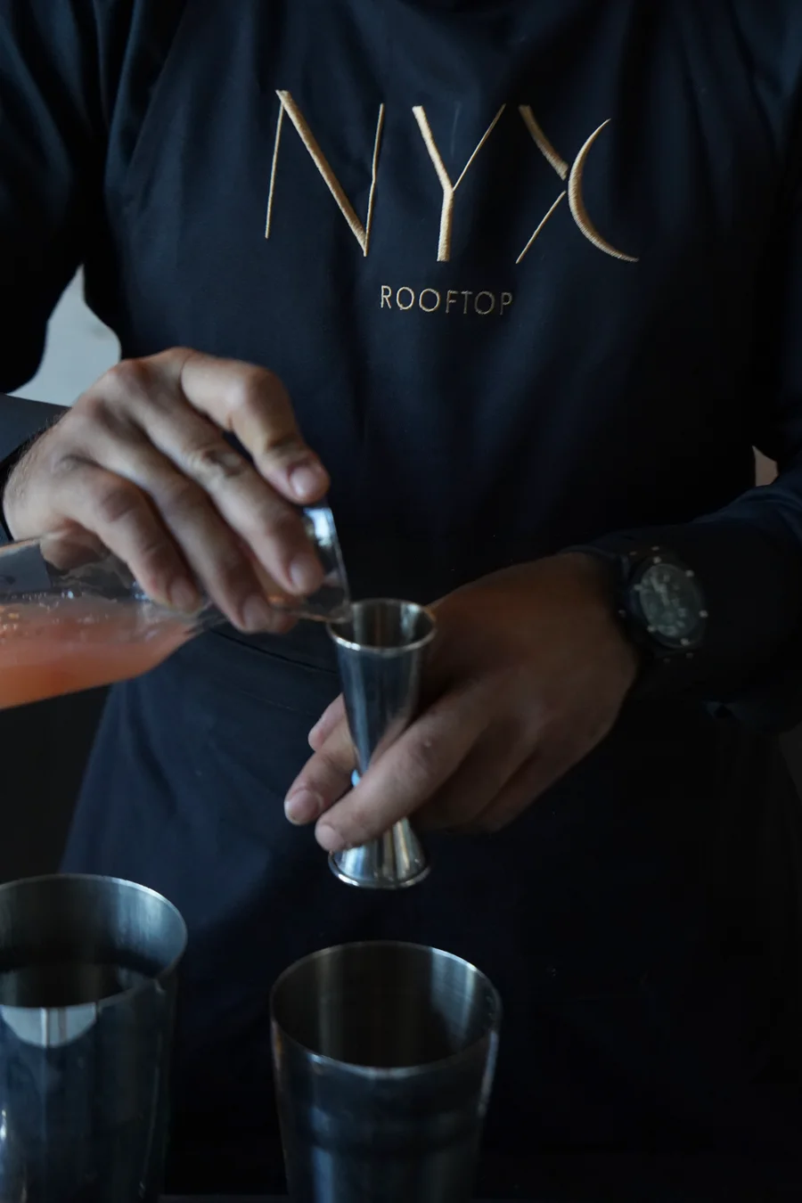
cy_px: 602
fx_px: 2339
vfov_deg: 28.8
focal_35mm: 70
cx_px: 401
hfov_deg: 19.5
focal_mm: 70
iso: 5000
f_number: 5.6
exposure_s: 1/250
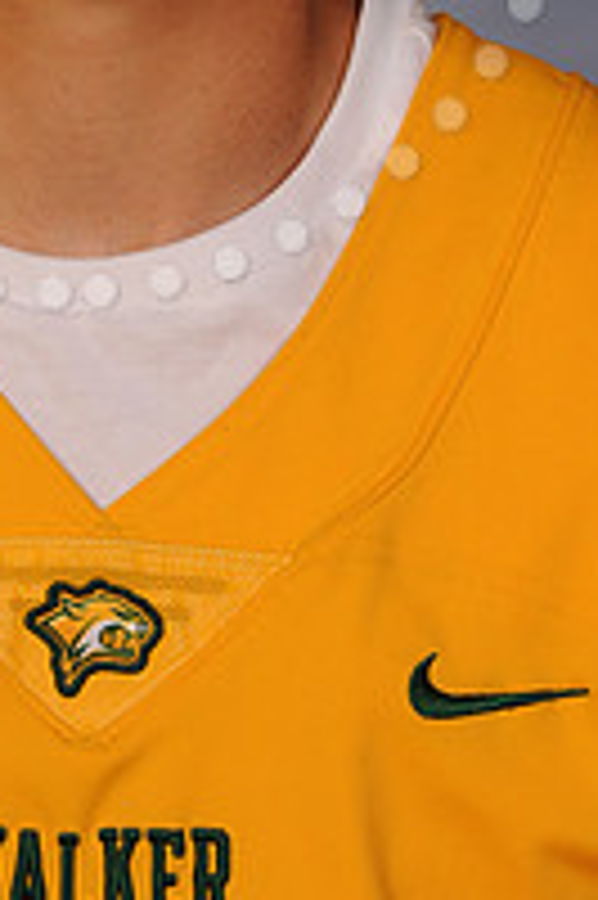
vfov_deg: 4.2
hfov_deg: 2.8
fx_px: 12304
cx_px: 54
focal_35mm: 493
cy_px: -243
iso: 200
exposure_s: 1/100
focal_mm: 170
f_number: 8
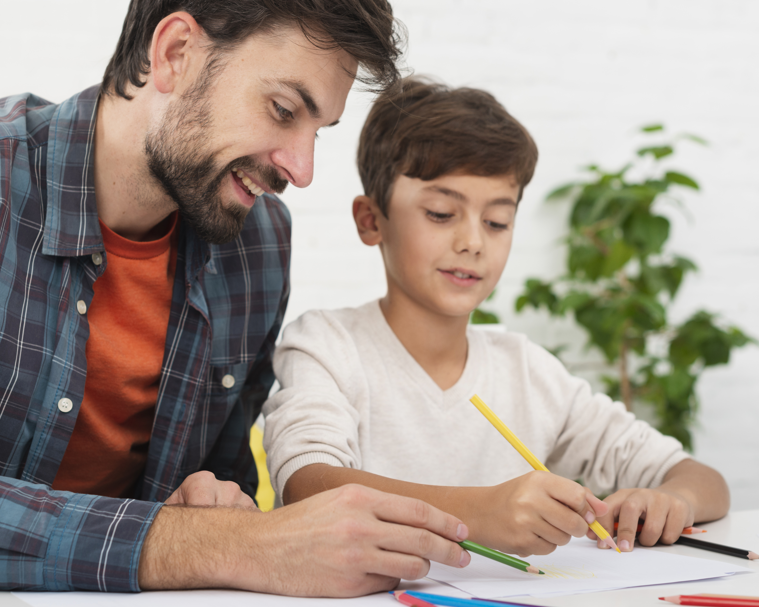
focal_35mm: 68
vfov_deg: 22.5
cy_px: 260
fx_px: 1527
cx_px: 327
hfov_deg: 27.9
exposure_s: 1/160
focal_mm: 50
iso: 250
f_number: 4
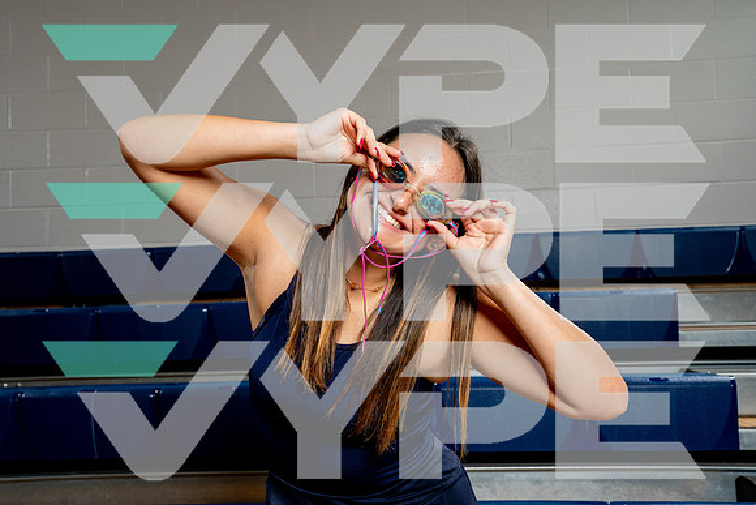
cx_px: 378
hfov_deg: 47.4
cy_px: 252
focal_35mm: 41
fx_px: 861
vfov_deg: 32.6
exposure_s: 1/250
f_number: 8
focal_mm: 41
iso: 320
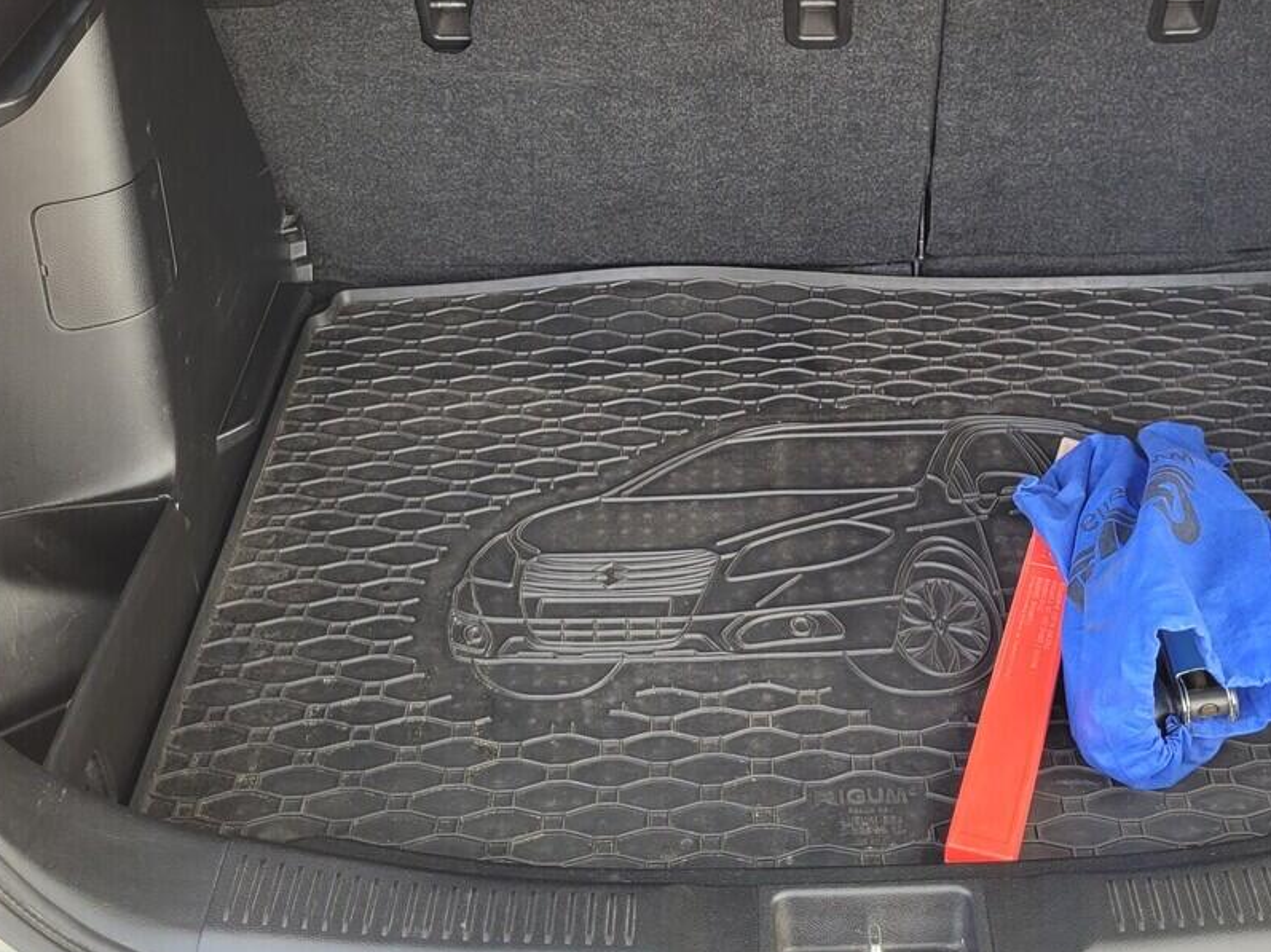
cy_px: 300
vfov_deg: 30.6
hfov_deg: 40.1
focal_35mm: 47
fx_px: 1725
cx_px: 821
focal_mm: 5.4
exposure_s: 1/134
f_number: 1.8
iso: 40
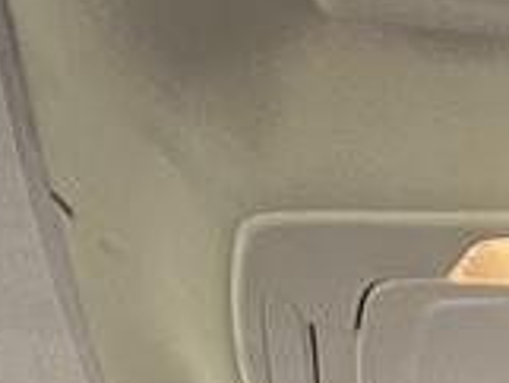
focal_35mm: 199
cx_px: 863
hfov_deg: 9.5
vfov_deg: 6.4
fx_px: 2928
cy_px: 1393
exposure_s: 1/60
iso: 320
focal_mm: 5.1
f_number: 1.6
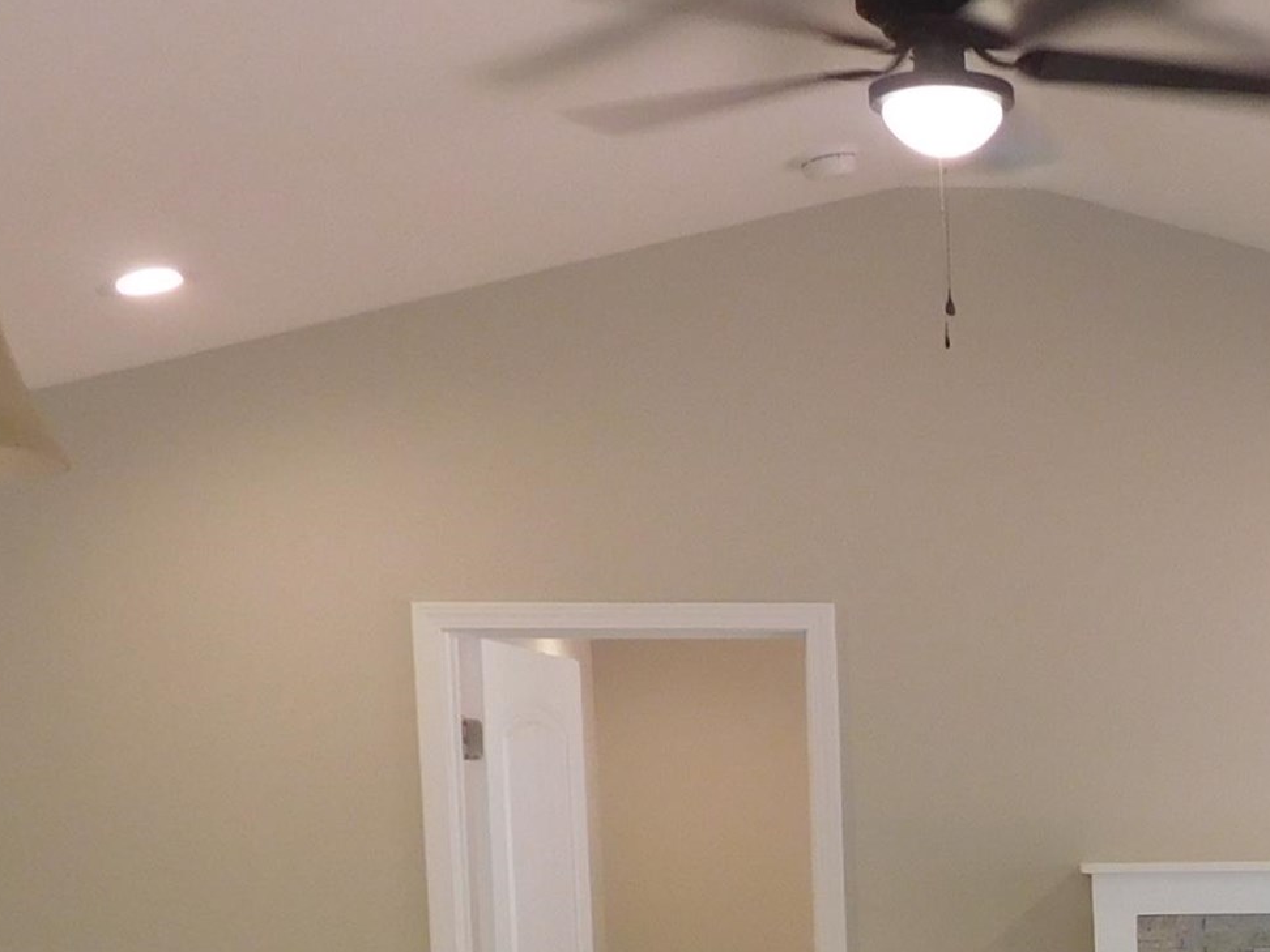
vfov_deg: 17.6
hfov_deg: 22.8
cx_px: 1517
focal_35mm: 79
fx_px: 2898
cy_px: 1204
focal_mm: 4.5
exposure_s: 1/30
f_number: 3.4
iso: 140
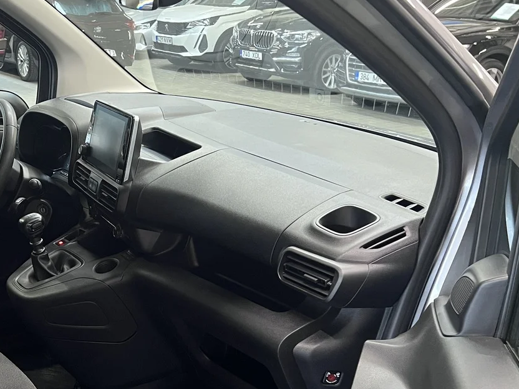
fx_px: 750
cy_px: 324
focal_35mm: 50
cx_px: 103
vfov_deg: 28.3
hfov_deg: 36.8
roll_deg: -0.7
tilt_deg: -25.2
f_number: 1.5
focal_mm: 5.7
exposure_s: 1/60
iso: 500
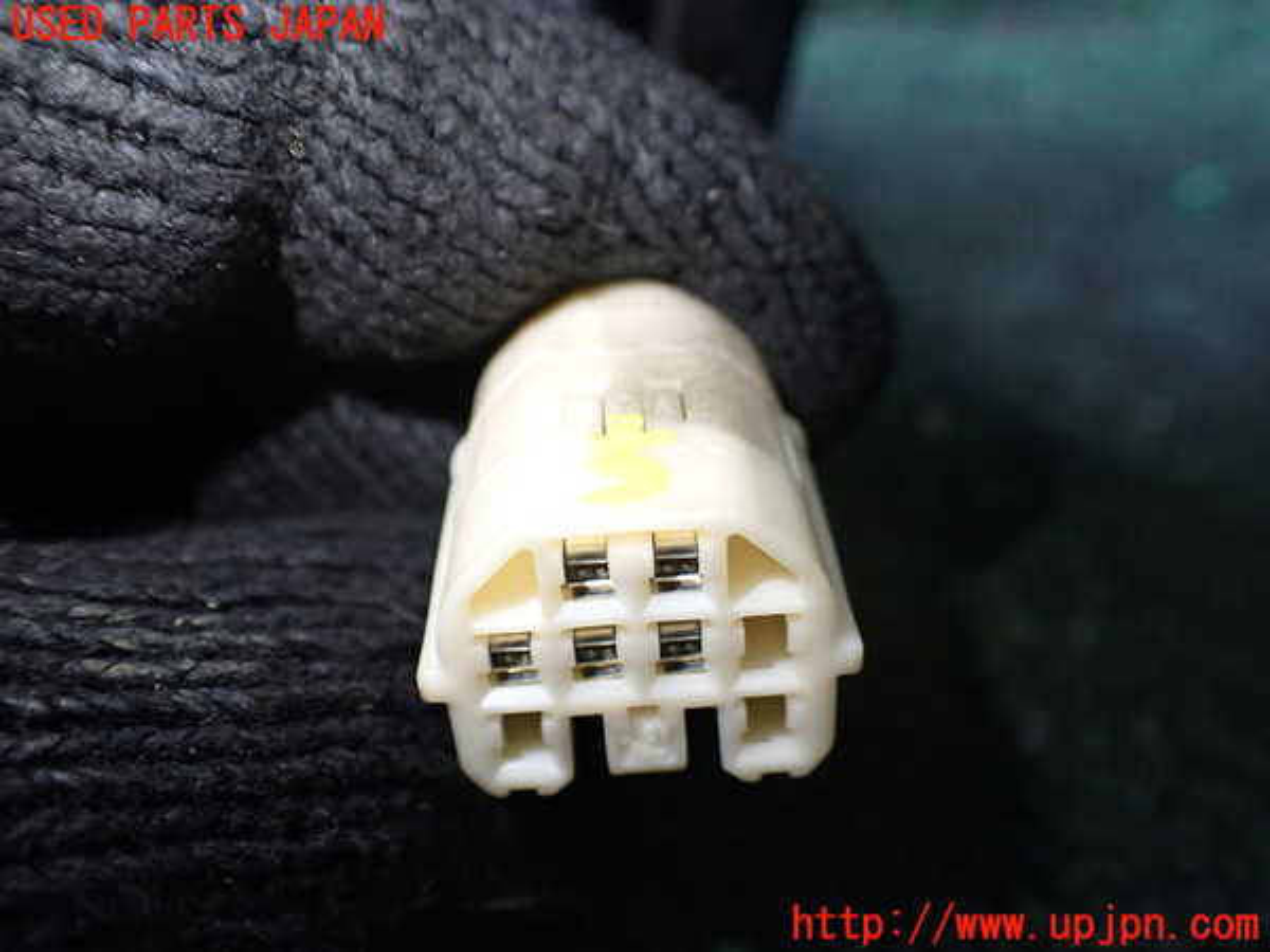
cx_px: 635
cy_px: 476
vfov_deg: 46.8
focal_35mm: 30
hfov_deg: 60.0
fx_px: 1101
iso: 320
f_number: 2.3
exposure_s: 1/125
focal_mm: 5.4
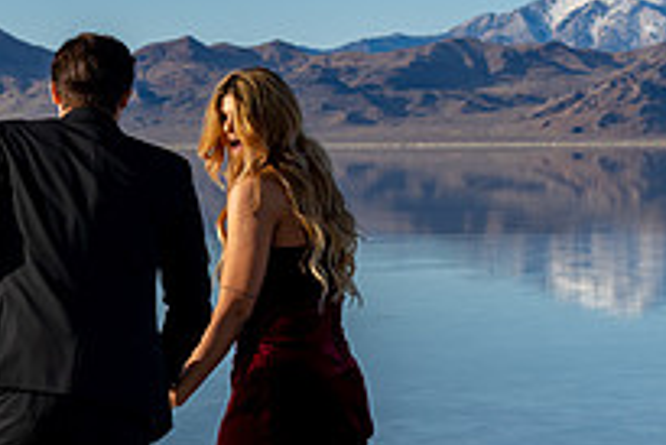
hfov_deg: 12.3
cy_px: 318
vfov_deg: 8.3
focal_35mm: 166
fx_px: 3073
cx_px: 146
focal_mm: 55
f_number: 8
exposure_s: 1/500
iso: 200
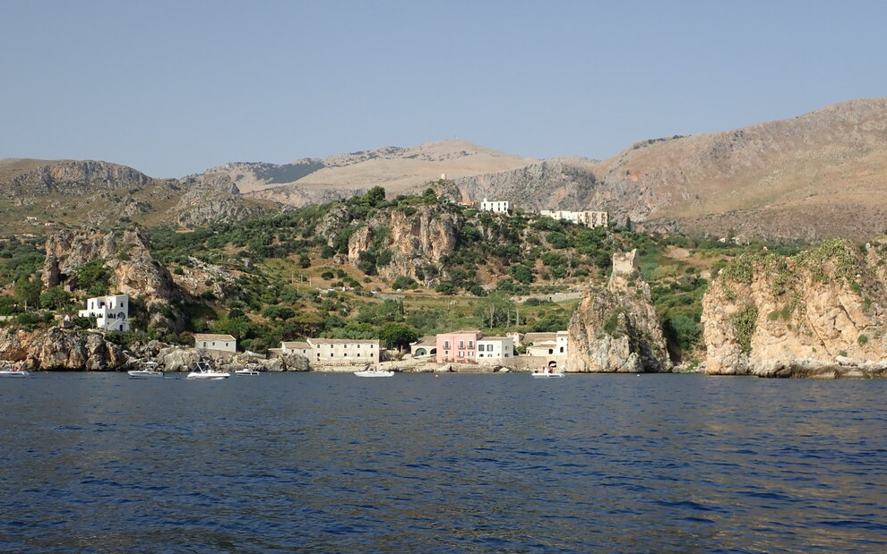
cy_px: 317
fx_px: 991
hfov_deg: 48.2
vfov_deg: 31.2
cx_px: 444
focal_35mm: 41
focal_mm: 6.86
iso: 100
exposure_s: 1/1000
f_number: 3.5
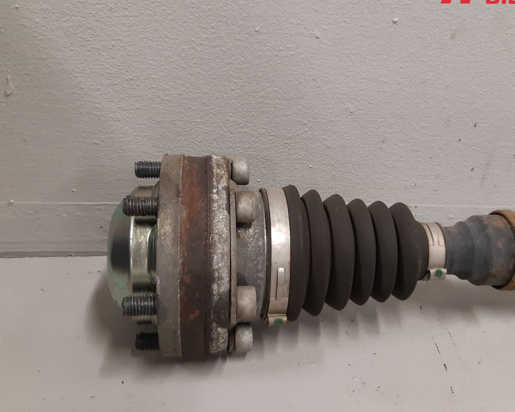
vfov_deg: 43.4
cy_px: 205
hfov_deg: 52.6
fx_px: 518
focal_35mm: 34
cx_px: 302
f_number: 1.7
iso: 200
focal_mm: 3.93
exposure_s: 1/50
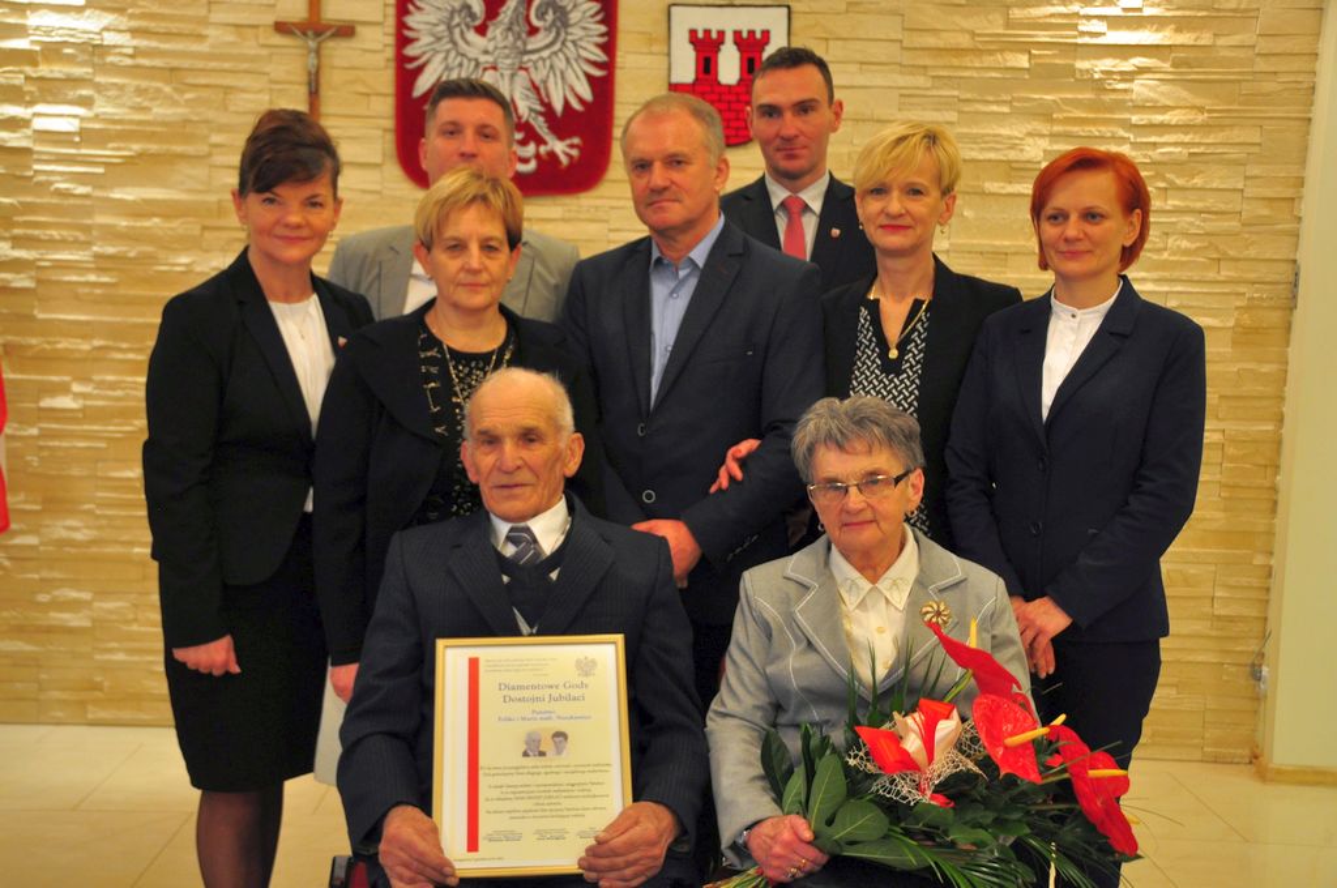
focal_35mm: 44
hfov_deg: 45.0
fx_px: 1613
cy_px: 444
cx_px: 668
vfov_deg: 30.8
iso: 800
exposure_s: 1/13
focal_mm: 29
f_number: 4
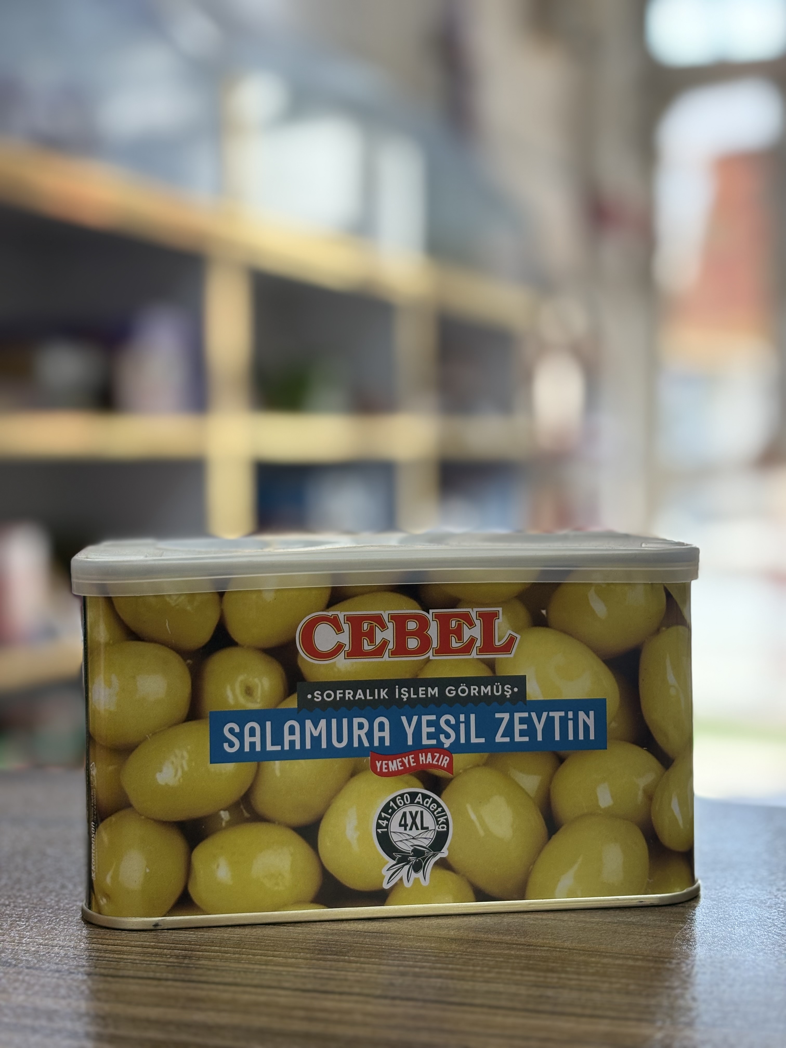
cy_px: 524
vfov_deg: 36.8
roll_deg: +0.0
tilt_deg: -2.4
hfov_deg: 28.0
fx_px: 1574
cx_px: 393
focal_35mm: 52
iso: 25
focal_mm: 5.96
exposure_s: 1/122
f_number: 1.6
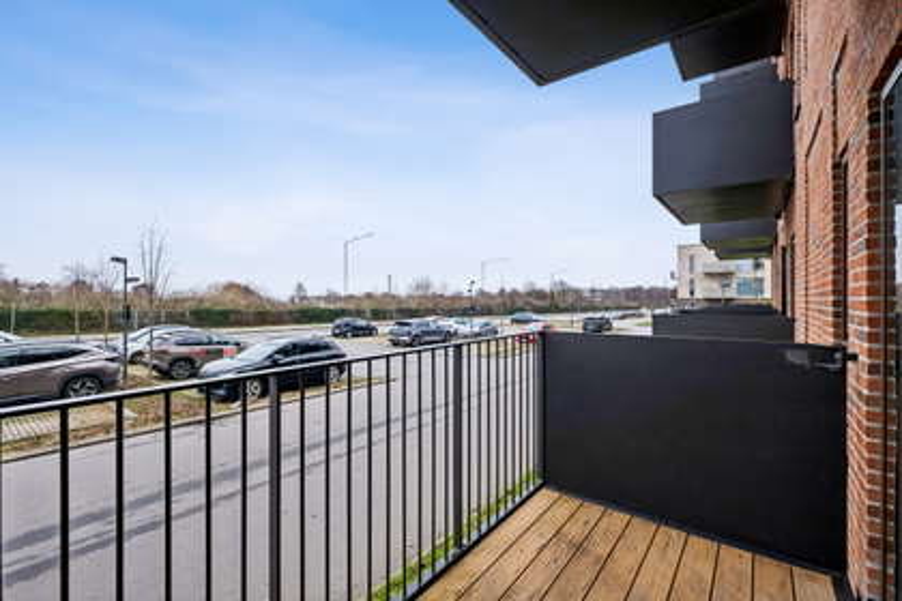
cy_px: 300
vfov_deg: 77.3
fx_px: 376
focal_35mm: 15
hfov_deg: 100.4
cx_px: 451
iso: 800
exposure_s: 1/80
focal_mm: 10
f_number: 5.6
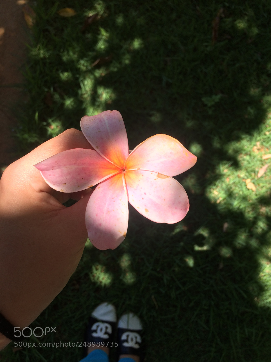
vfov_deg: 61.7
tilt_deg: -78.7
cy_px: 181
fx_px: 303
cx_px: 136
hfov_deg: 48.2
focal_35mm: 29
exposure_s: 1/838
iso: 32
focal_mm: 4.15
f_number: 2.2
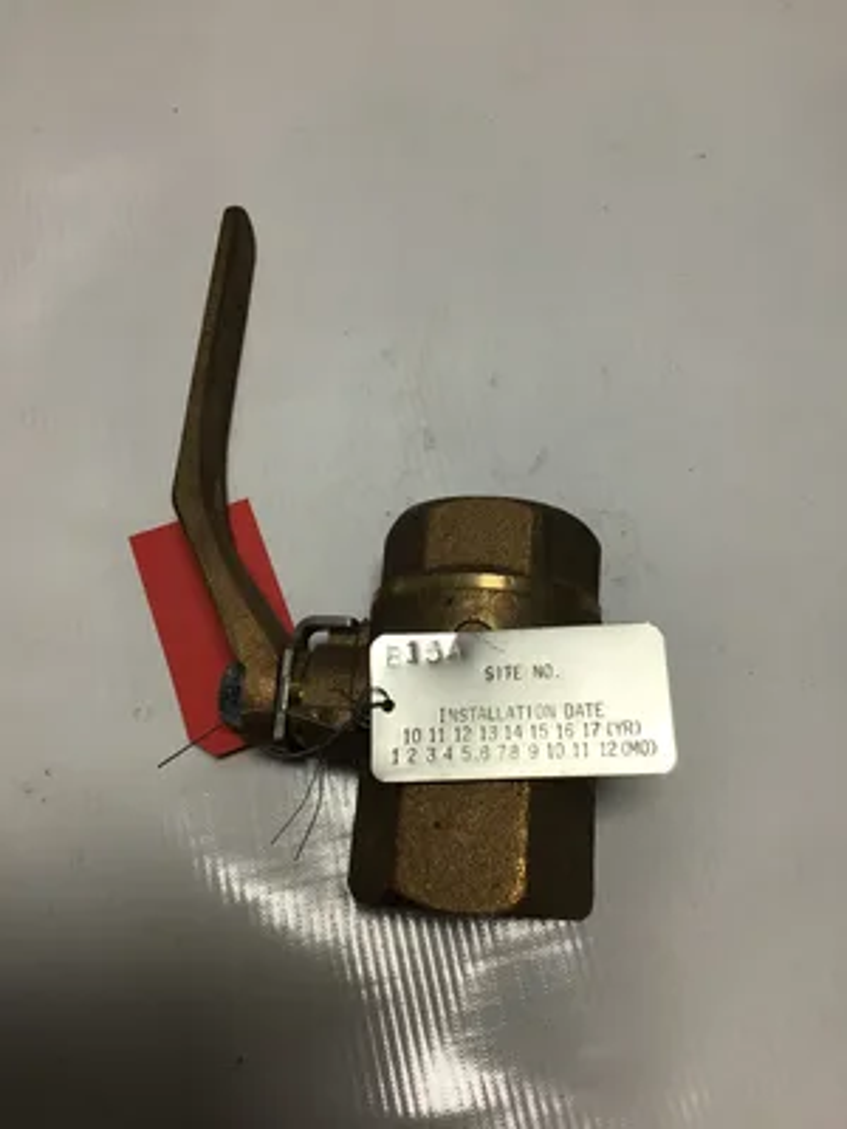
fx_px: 1011
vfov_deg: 58.4
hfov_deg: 45.4
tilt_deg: -69.6
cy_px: 564
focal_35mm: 31
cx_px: 424
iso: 25
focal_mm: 3.3
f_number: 2.4
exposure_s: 1/399
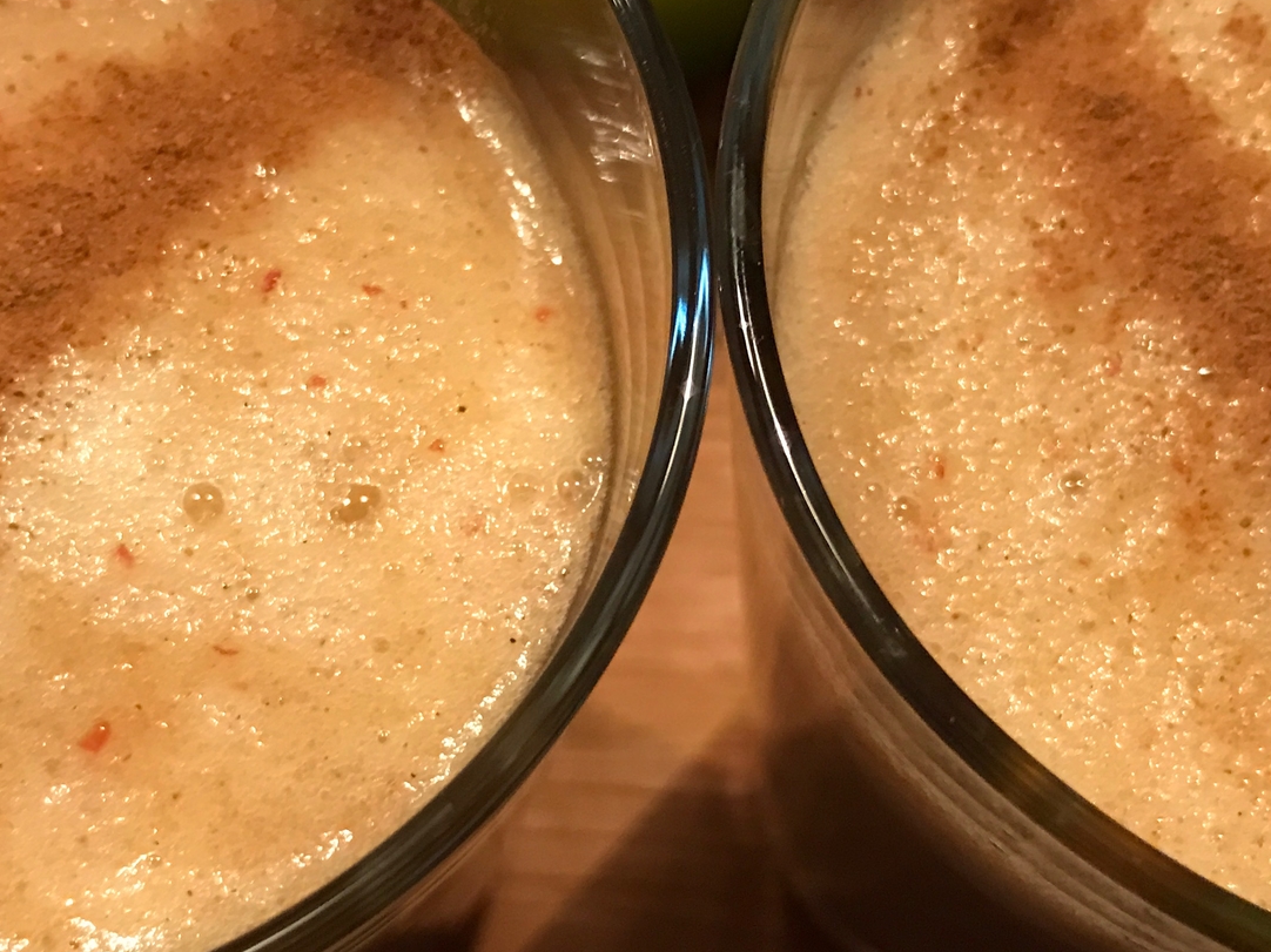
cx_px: 639
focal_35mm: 53
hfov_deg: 36.2
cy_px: 588
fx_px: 1946
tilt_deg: -72.4
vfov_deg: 27.4
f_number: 1.8
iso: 100
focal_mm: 3.99
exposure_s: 1/14
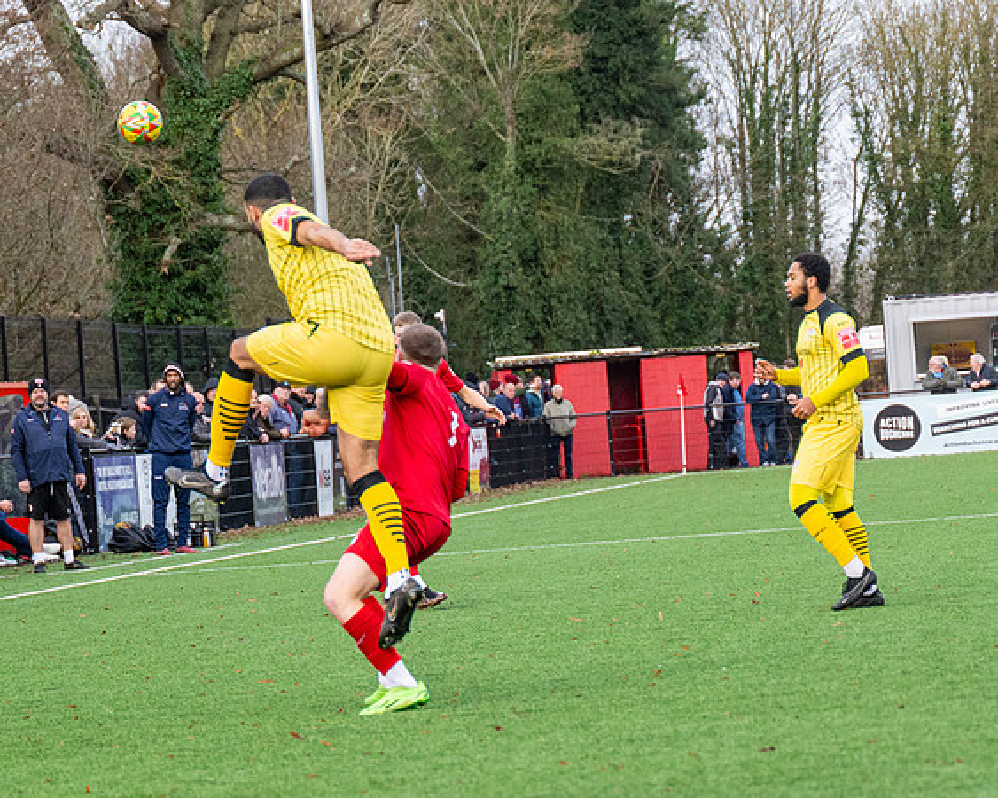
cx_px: 598
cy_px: 488
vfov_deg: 7.6
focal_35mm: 203
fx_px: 5996
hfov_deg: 9.5
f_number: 4
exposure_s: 1/1600
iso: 800
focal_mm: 98
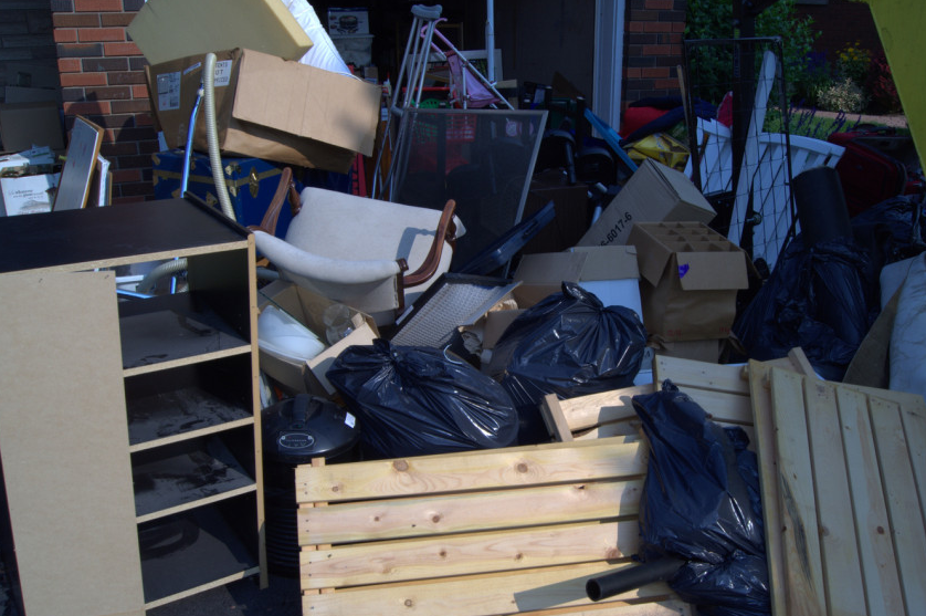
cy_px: 310
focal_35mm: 33
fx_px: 848
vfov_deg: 39.9
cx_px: 541
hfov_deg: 57.0
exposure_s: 1/125
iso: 100
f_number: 13
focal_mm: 18
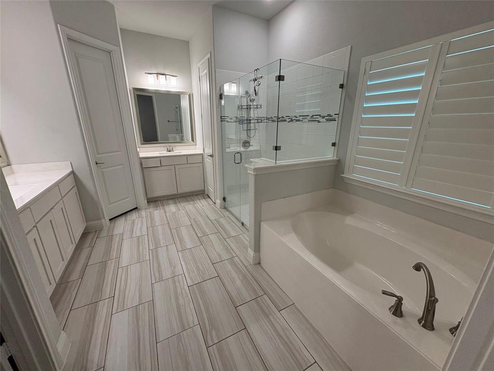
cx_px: 247
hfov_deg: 102.1
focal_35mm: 14
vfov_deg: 85.7
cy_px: 186
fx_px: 200
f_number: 2.2
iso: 200
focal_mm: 2.22
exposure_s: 1/120
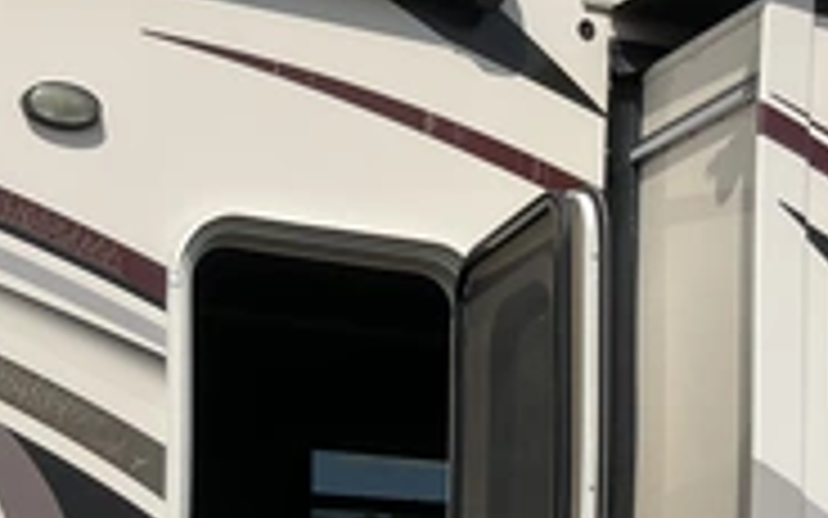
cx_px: 400
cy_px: 649
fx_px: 1512
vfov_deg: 18.3
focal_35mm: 67
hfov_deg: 30.6
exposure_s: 1/3788
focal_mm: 3
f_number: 1.8
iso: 25
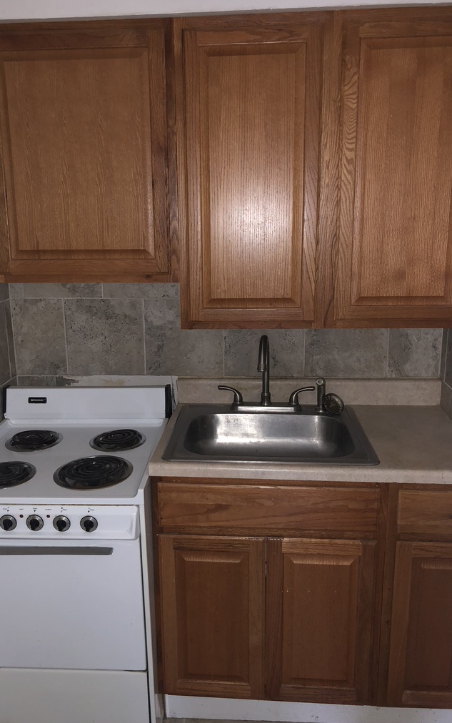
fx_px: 591
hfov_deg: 41.8
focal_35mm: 30
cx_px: 213
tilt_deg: -13.0
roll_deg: +0.9
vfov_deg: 62.9
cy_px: 365
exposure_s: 1/12
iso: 100
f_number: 1.8
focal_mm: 4
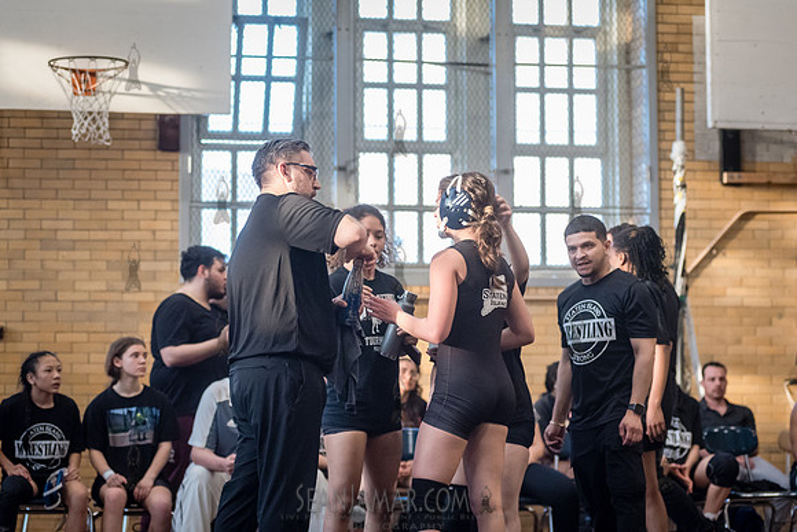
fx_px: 2354
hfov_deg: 19.2
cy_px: 266
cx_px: 398
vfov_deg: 12.9
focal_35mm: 106
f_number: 3.5
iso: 5000
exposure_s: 1/400
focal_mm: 100
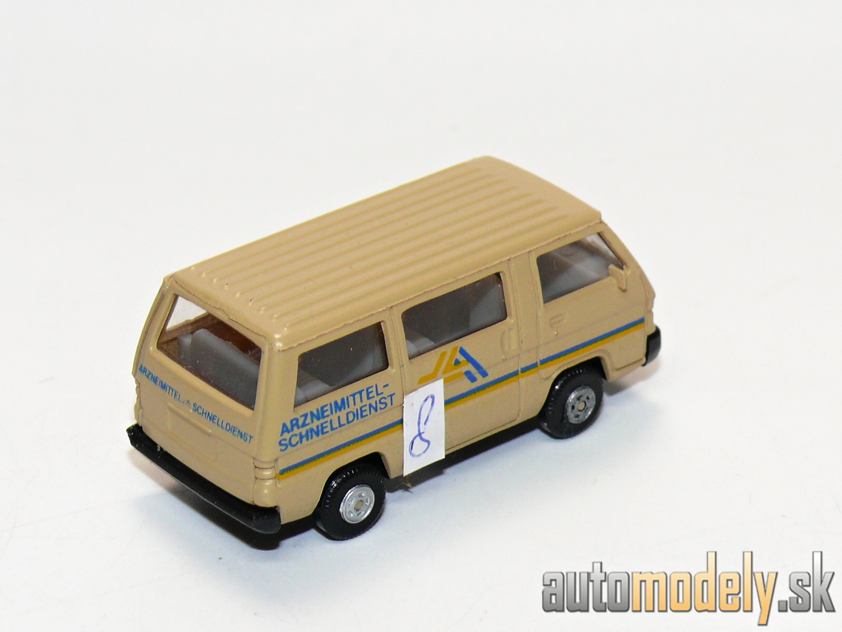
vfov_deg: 11.2
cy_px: 316
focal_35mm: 132
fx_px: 3211
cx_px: 421
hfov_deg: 14.9
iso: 100
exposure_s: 1/30
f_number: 4
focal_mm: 15.6
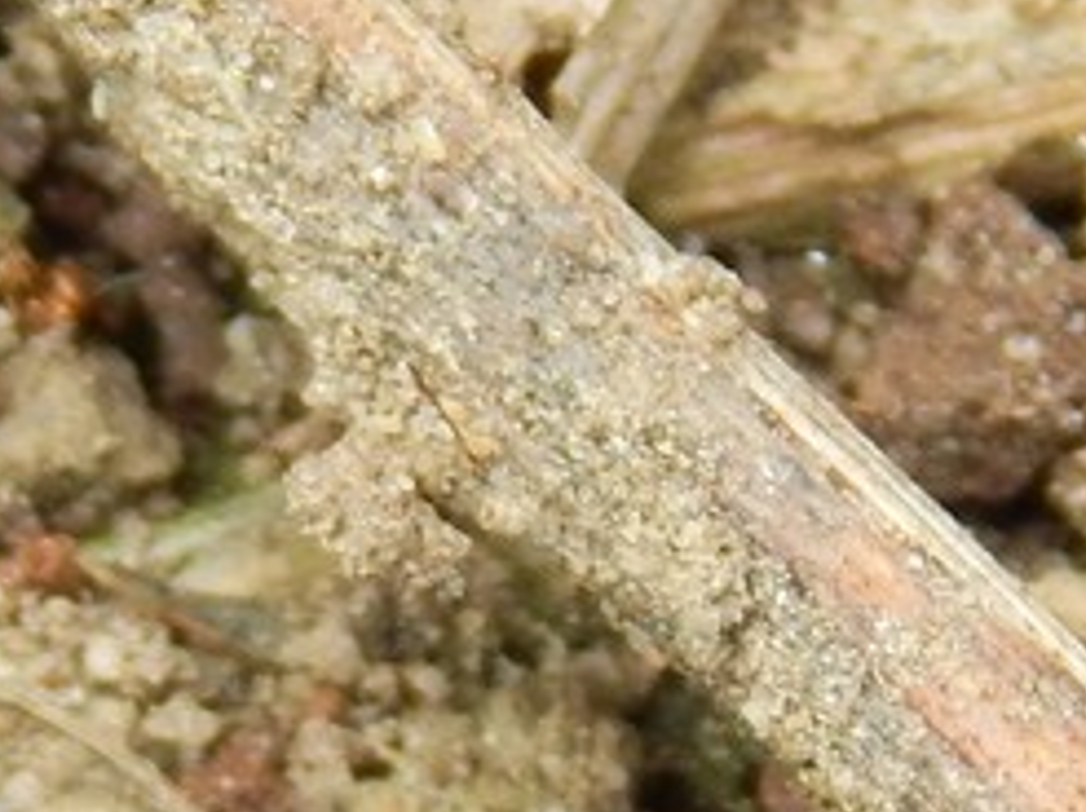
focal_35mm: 396
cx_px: -651
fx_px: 12412
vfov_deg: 3.7
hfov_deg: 5.0
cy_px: 1395
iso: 125
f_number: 4.6
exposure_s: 1/160
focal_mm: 20.5
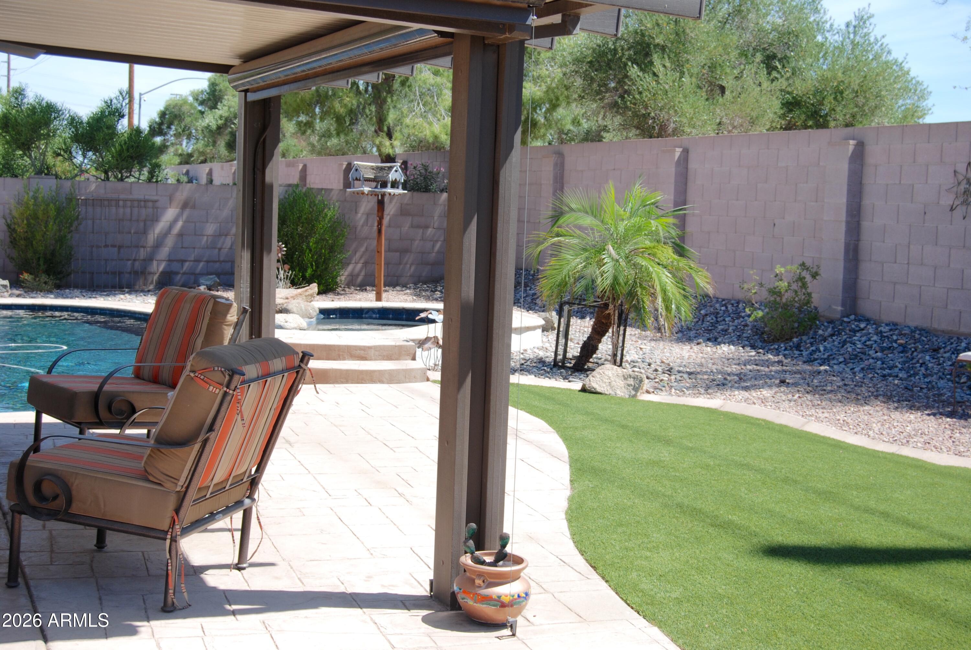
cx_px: 486
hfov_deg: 38.8
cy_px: 325
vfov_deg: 26.6
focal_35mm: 51
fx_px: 1377
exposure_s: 1/200
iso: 100
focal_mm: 34
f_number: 7.1
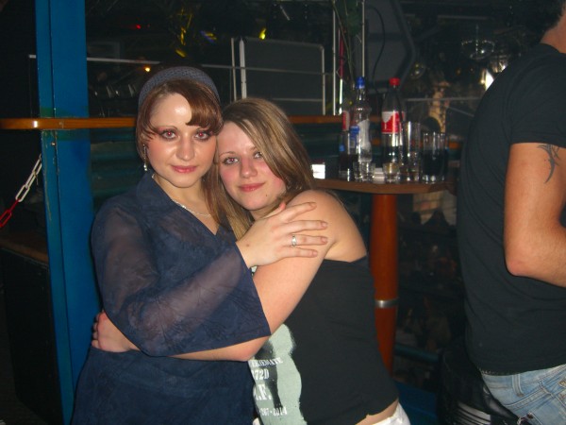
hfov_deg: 49.0
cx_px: 283
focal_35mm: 38
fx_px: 621
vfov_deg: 37.7
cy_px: 212
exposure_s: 1/60
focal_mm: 7.9
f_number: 2.8
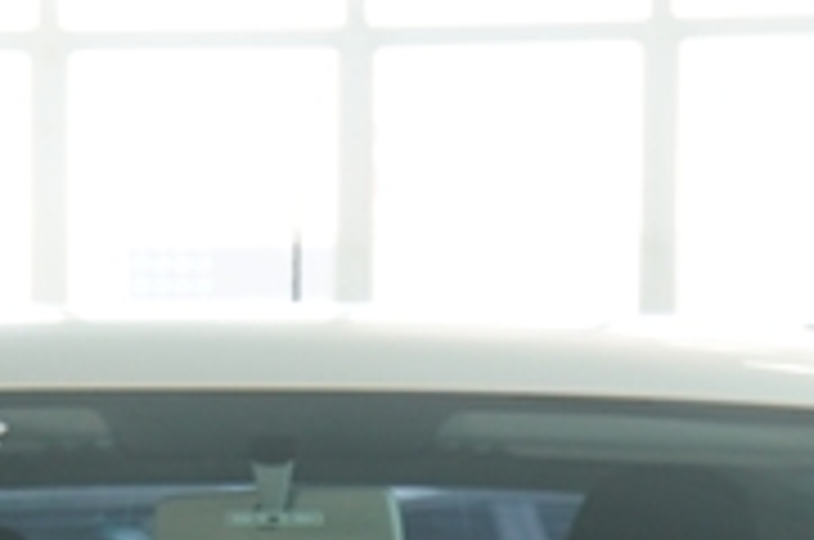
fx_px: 7106
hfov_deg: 6.6
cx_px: 225
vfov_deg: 4.2
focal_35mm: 315
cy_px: 1424
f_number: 3.2
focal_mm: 37
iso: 200
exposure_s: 1/60
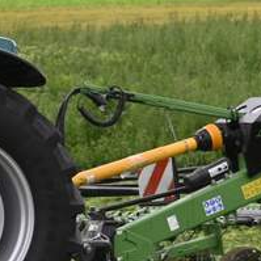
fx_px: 4666
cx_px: 668
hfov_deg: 3.2
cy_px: 165
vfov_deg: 3.2
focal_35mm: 547
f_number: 6.3
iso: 250
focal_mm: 125
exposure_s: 1/640
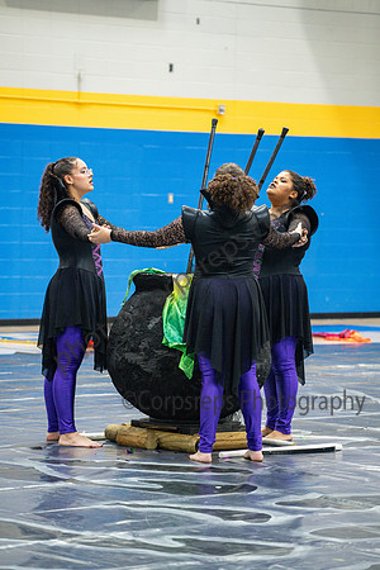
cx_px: 190
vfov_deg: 14.7
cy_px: 285
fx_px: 2216
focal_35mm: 140
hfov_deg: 9.8
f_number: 4
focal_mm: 140
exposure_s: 1/500
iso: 5600
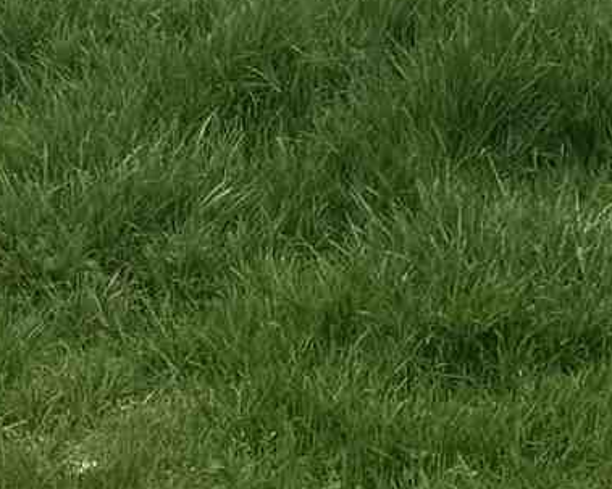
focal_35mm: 190
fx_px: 3441
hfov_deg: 9.7
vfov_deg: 7.3
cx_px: 1090
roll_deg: -3.1
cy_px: -954
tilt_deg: -0.3
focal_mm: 6.76
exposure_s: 1/1560
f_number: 1.78
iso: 80
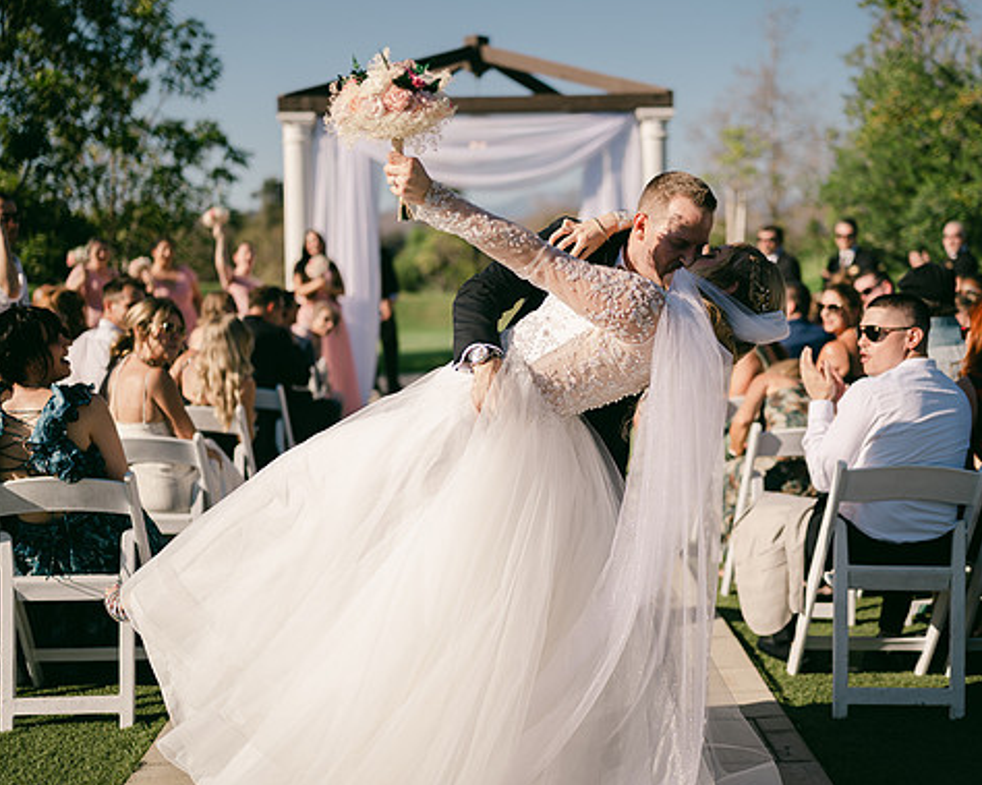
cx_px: 512
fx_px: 1191
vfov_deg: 36.5
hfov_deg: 44.8
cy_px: 392
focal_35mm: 41
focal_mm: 35
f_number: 1.3
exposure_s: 1/10000
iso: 64
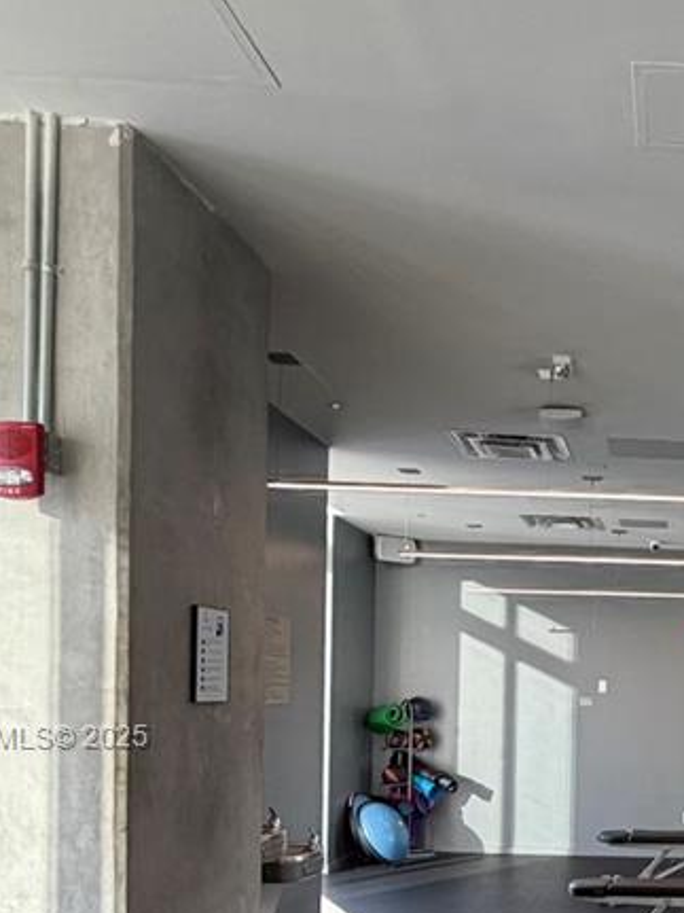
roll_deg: -1.5
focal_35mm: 39
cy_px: 739
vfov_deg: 45.3
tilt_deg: -0.2
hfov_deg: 33.2
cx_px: 709
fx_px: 1028
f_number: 2.2
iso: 200
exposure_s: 1/120
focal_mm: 2.22
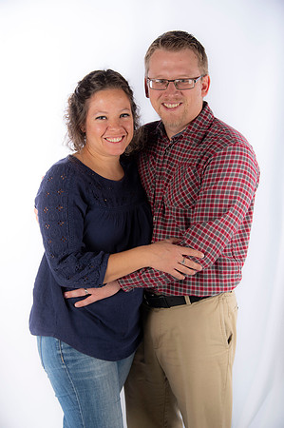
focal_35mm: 55
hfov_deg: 24.6
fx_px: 652
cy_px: 214
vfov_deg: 36.3
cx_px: 142
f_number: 5.6
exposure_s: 1/200
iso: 100
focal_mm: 55
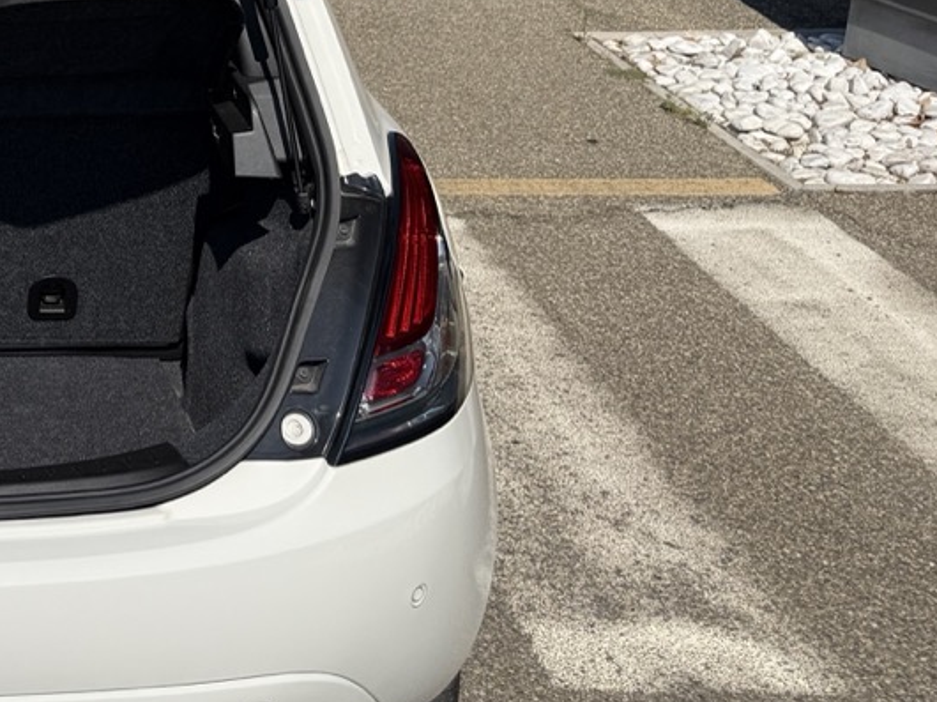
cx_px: -131
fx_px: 1569
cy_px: 16
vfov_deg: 24.2
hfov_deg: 29.5
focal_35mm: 58
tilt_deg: -15.6
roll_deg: +0.5
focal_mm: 6.76
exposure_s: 1/6711
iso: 80
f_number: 1.78
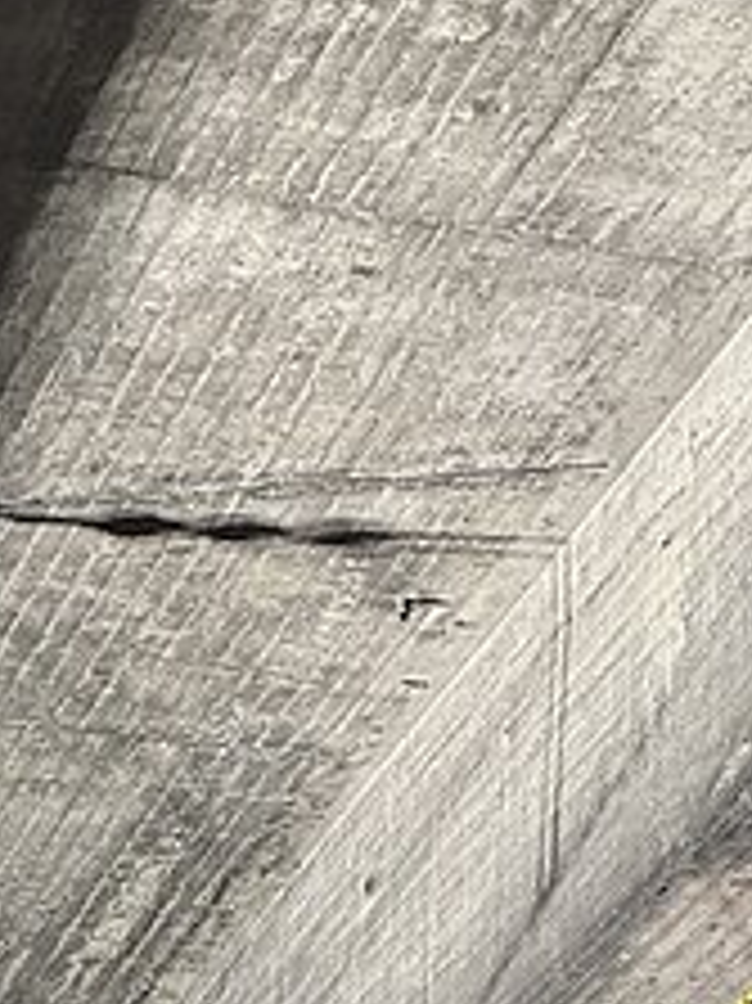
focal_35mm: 207
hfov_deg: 7.1
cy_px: 819
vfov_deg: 9.5
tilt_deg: +18.8
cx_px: 973
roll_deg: +1.8
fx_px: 6002
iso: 500
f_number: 2.8
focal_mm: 9
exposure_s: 1/50
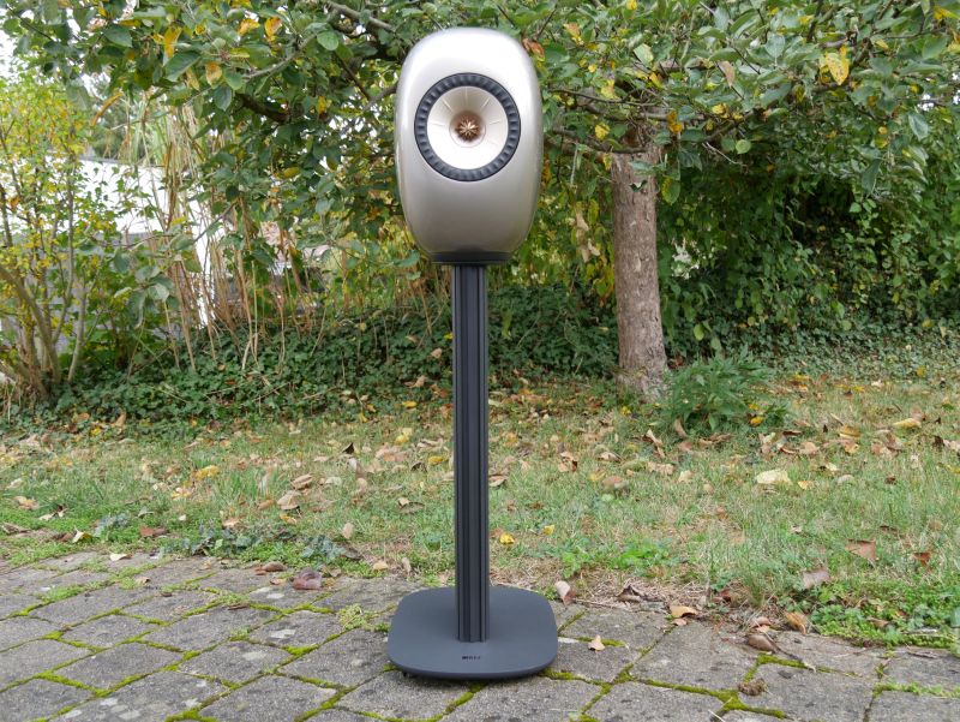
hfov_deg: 53.9
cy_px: 361
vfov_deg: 41.8
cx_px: 480
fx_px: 943
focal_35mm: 34
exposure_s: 1/125
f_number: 4
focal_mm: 17
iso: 200
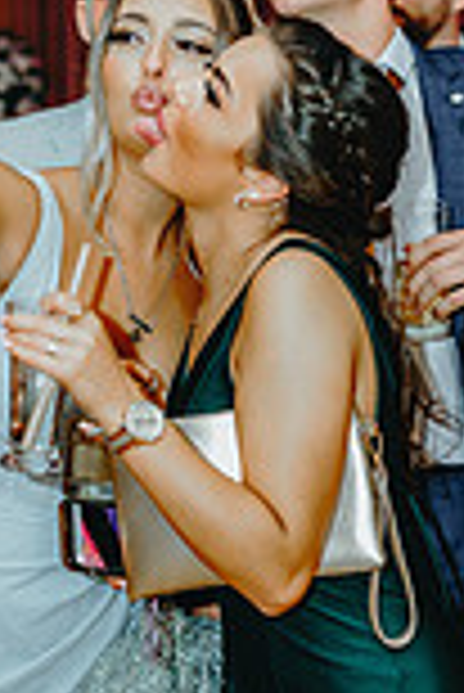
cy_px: 392
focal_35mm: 102
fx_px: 1967
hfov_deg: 13.4
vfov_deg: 20.0
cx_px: 333
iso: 1600
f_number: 1.8
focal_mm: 35
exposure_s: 1/250
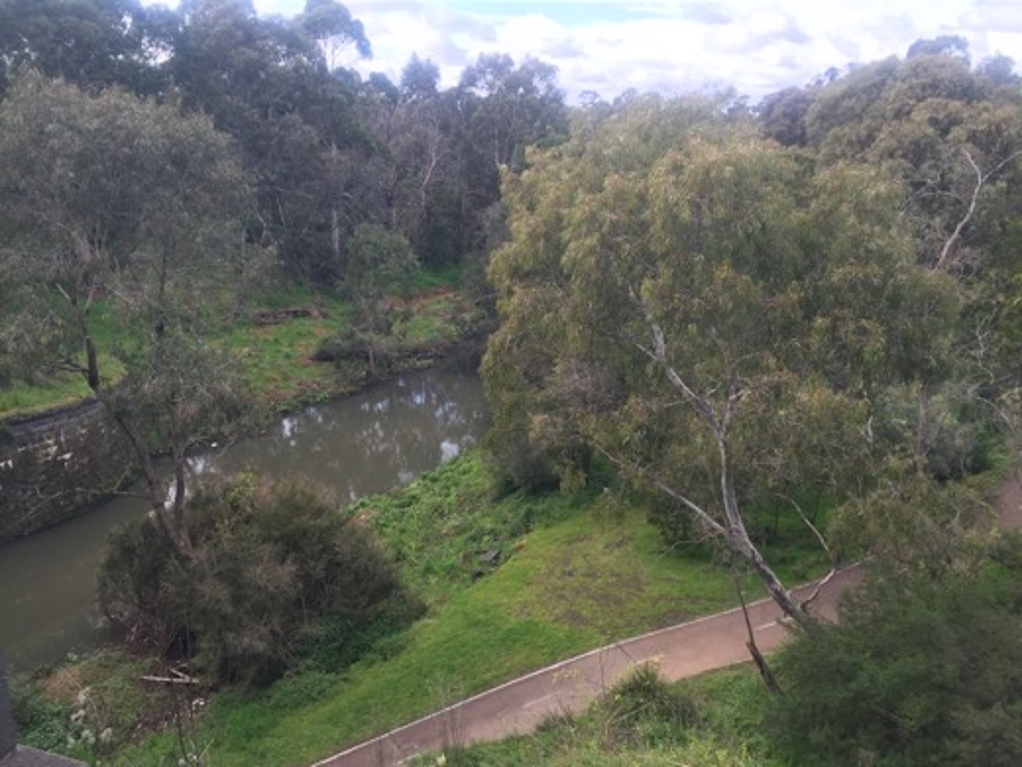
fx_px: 856
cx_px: 511
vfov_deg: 48.2
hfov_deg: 61.7
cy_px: 384
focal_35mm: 29
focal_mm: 4.15
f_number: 2.2
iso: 32
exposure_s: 1/213
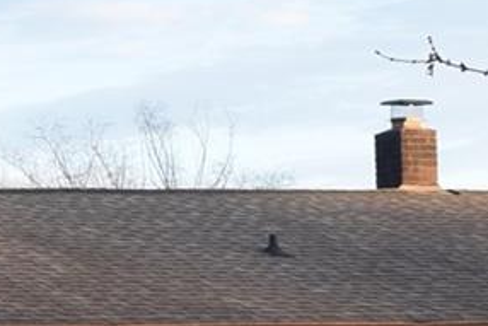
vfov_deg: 5.7
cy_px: 540
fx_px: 3201
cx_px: -483
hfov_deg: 8.3
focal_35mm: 236
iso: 400
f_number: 7.1
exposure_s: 1/200
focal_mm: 22
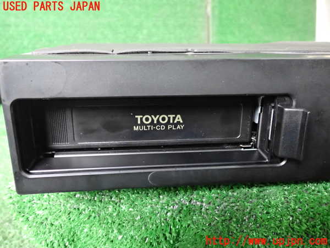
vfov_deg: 46.8
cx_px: 165
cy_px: 124
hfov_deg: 60.0
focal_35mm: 30
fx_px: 286
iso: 2500
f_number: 2.3
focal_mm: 5.4
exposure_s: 1/80
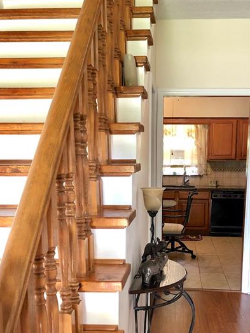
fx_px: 395
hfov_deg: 34.9
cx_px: 160
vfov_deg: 44.9
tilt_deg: -10.4
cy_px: 229
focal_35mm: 41
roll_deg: -0.9
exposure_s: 1/15
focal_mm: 3.99
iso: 64
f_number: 1.8
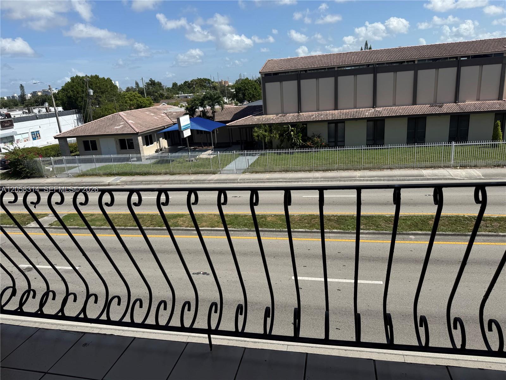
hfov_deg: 71.6
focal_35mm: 24
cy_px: 190
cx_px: 253
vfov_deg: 56.8
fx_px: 351
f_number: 1.78
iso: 80
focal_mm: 6.76
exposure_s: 1/5714
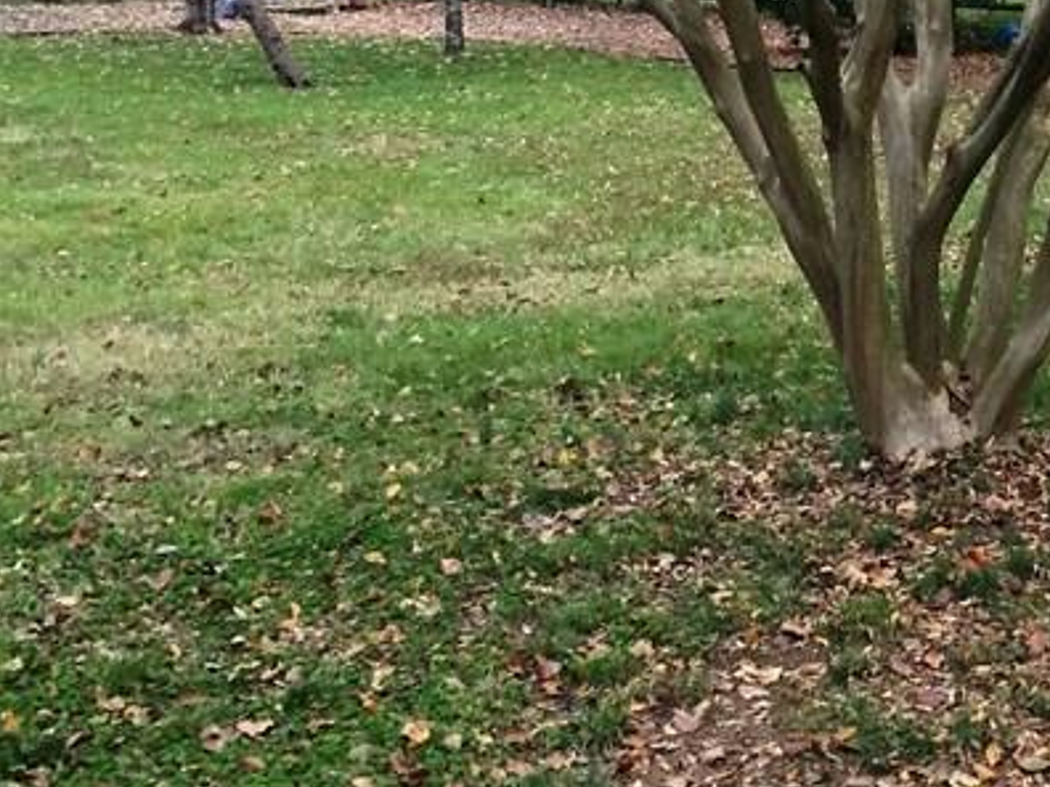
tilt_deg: -2.3
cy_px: 50
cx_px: 1055
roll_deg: +0.8
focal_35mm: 75
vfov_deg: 19.2
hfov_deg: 24.8
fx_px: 2275
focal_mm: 4.15
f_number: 2.2
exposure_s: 1/30
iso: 64
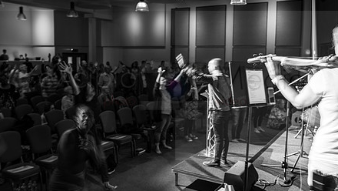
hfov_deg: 57.9
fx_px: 305
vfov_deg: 34.6
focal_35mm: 34
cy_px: 81
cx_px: 182
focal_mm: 24
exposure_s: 1/4
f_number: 2.8
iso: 100
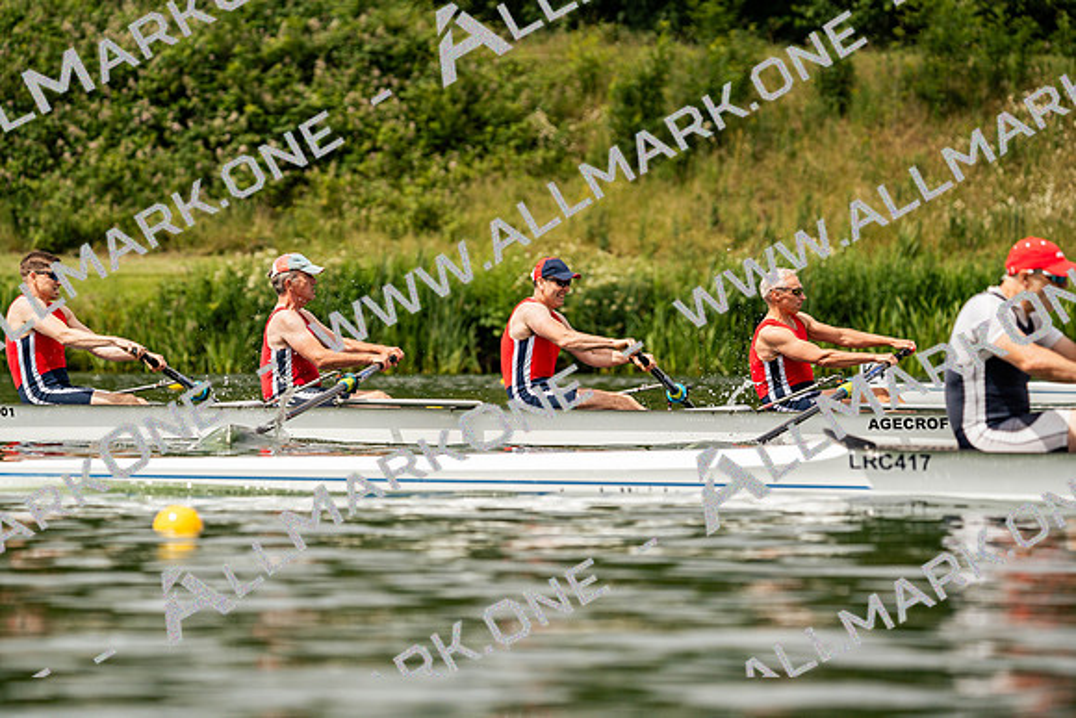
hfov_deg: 6.5
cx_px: 538
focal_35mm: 315
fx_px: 9417
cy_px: 359
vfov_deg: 4.4
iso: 160
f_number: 6.3
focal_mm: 315
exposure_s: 1/2000
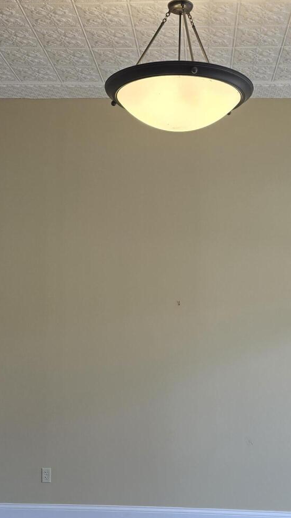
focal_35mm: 51
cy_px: 369
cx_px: 156
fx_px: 700
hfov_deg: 23.5
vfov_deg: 39.8
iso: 40
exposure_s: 1/120
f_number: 1.7
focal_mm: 6.3
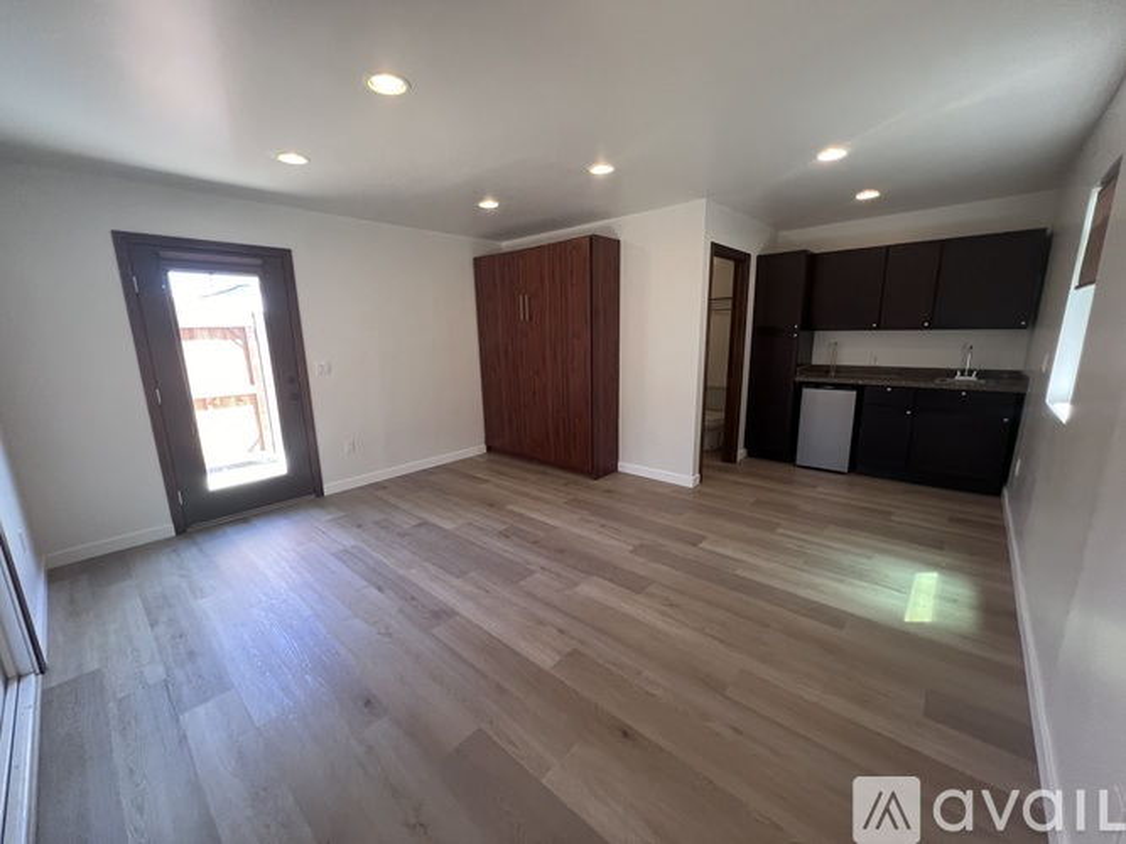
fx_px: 423
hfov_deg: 106.2
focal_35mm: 13
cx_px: 563
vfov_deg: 89.9
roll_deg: +1.3
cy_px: 422
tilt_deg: -12.5
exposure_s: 1/120
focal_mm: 1.57
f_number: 1.8
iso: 200
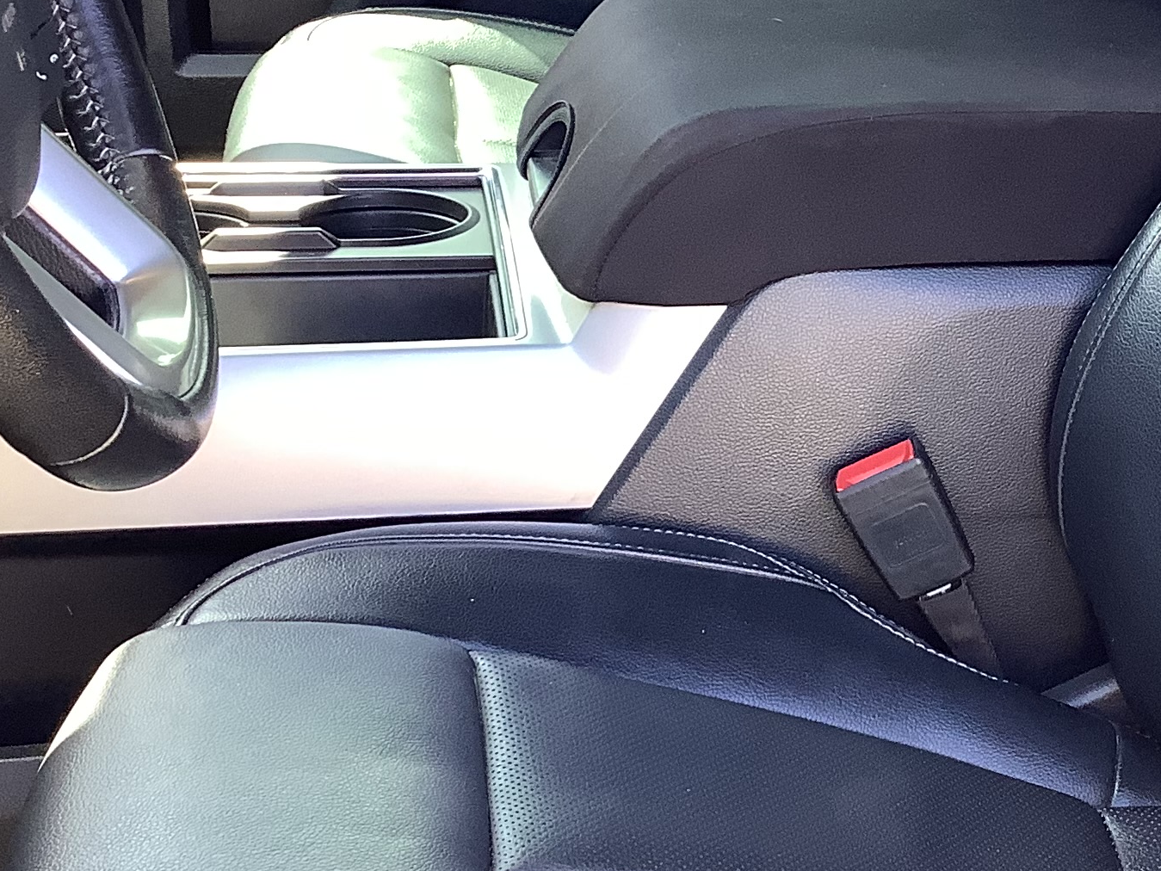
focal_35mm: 75
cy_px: 362
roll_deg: -3.2
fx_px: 2516
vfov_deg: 19.6
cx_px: 905
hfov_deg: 25.6
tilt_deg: -22.6
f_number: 2.4
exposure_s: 1/60
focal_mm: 3.3
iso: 80
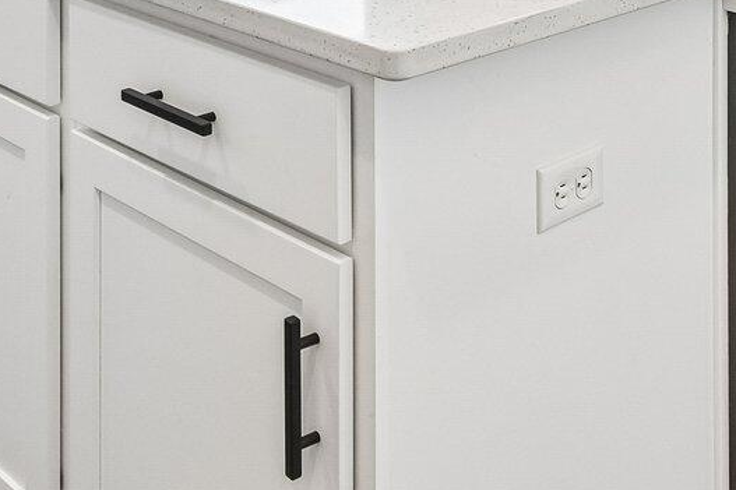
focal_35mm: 70
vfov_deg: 16.5
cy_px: -373
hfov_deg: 28.8
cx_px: 282
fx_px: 1431
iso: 400
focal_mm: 12
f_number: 8
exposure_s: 1/80
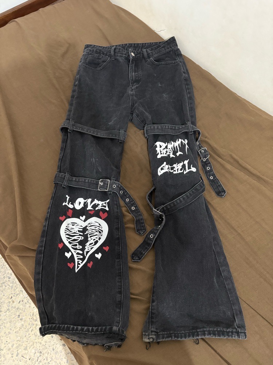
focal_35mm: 26
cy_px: 182
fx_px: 273
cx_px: 136
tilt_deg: -60.5
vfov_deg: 67.3
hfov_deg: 53.1
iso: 640
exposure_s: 1/25
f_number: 1.6
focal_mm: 5.96
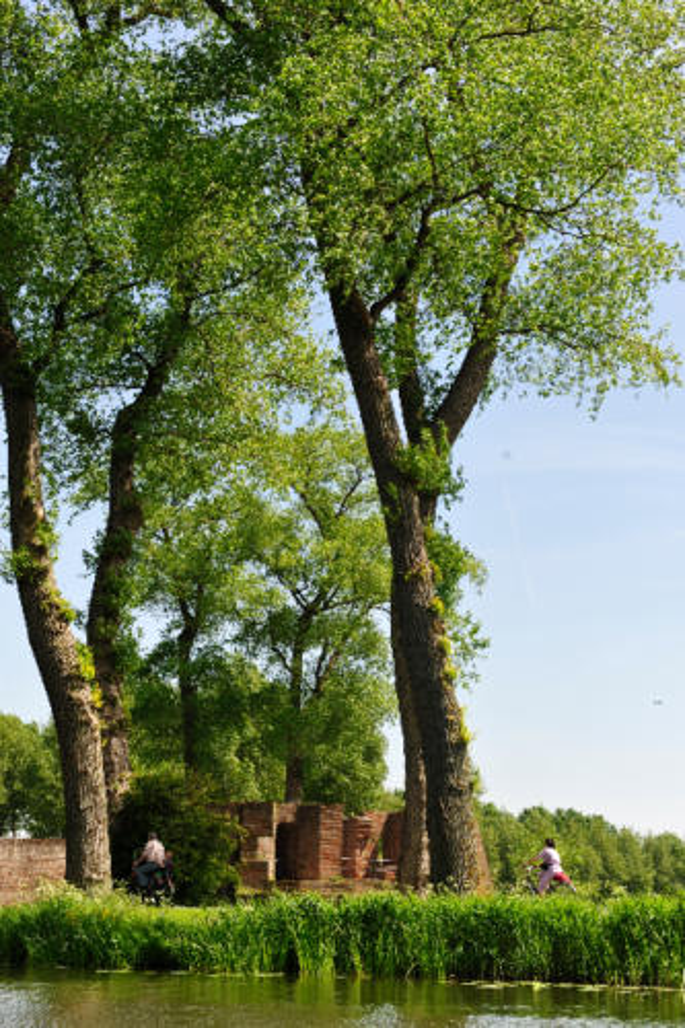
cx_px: 342
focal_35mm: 62
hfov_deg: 21.9
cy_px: 514
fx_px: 1771
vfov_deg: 32.4
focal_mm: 62
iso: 200
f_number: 8
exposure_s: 1/250
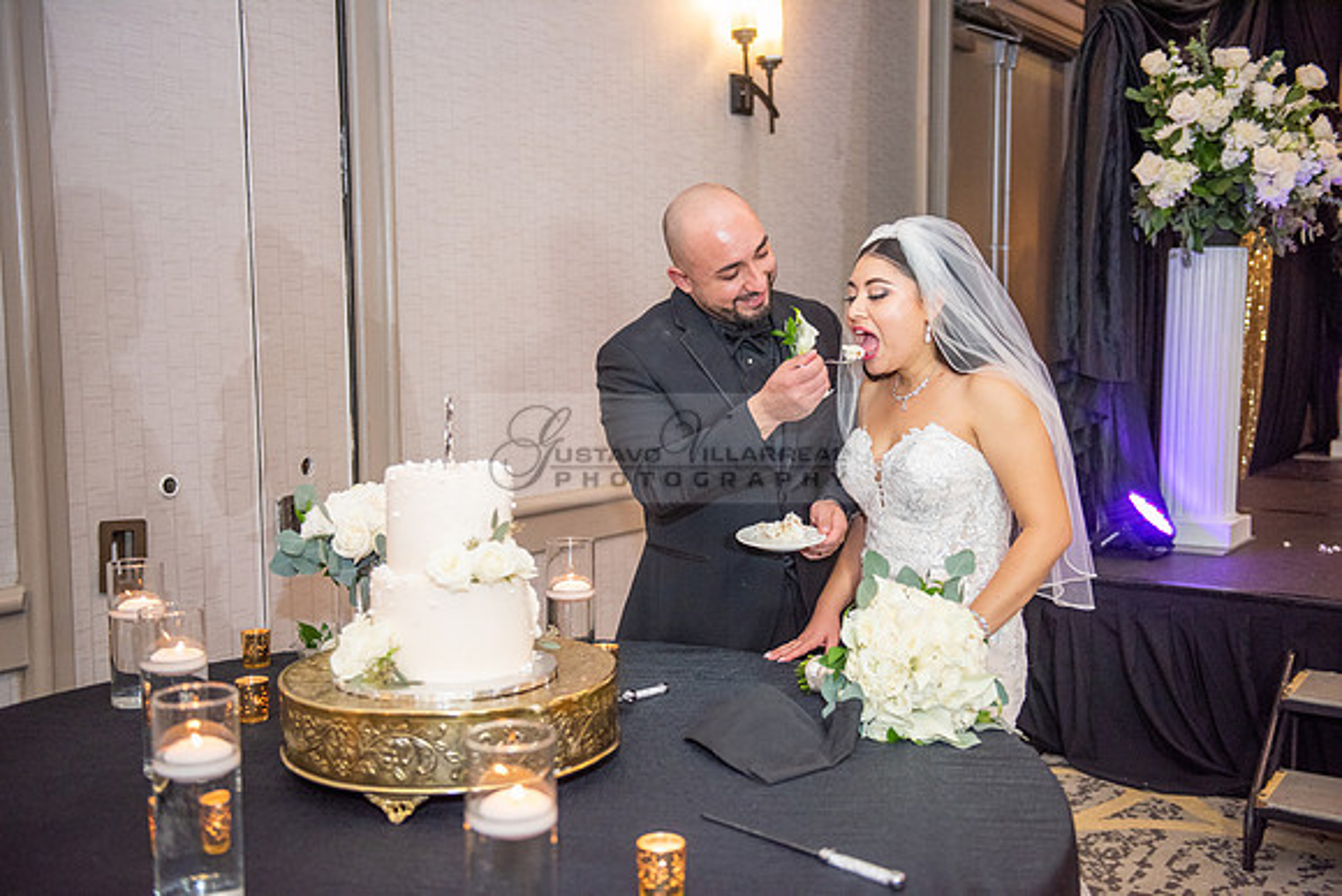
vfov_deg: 33.4
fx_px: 1491
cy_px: 448
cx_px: 671
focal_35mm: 40
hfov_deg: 48.4
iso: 1600
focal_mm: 40
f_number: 2.8
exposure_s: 1/200
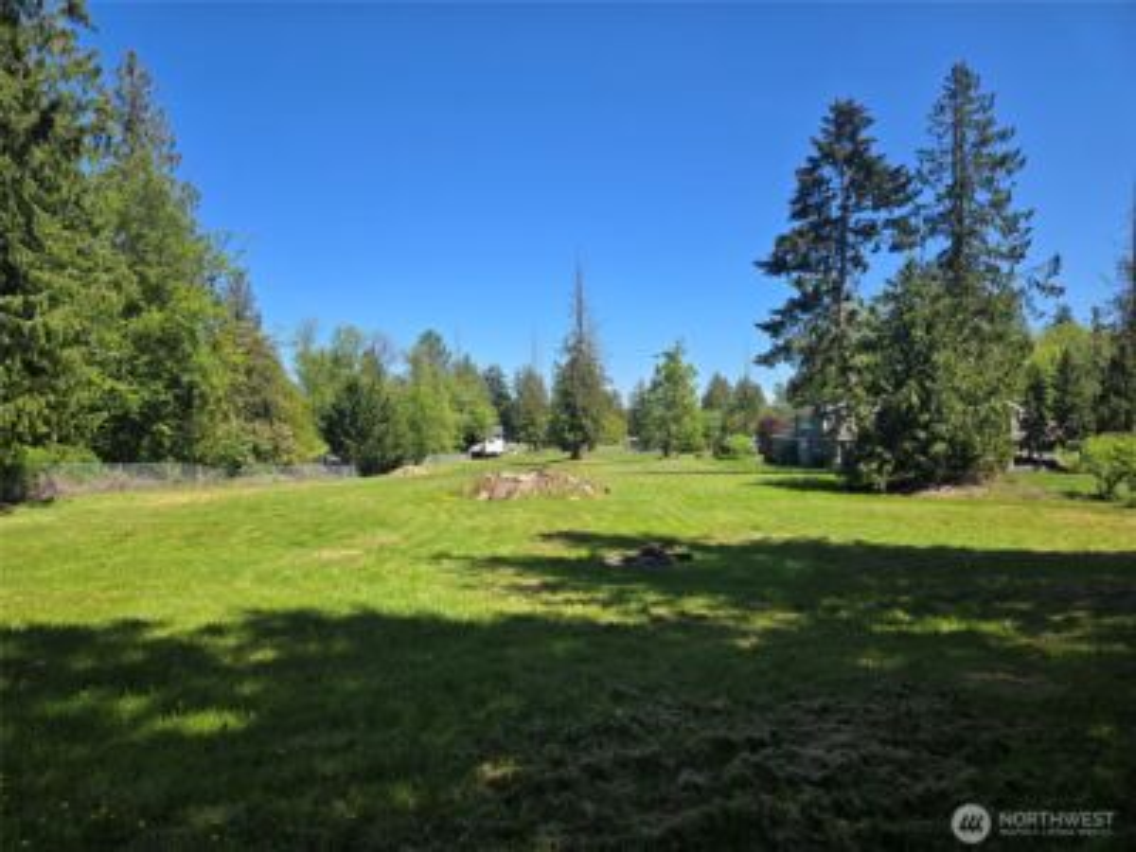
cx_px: 568
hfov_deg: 73.9
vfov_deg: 58.9
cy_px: 426
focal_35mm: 23
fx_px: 755
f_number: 1.8
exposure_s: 1/1242
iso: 25
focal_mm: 5.4
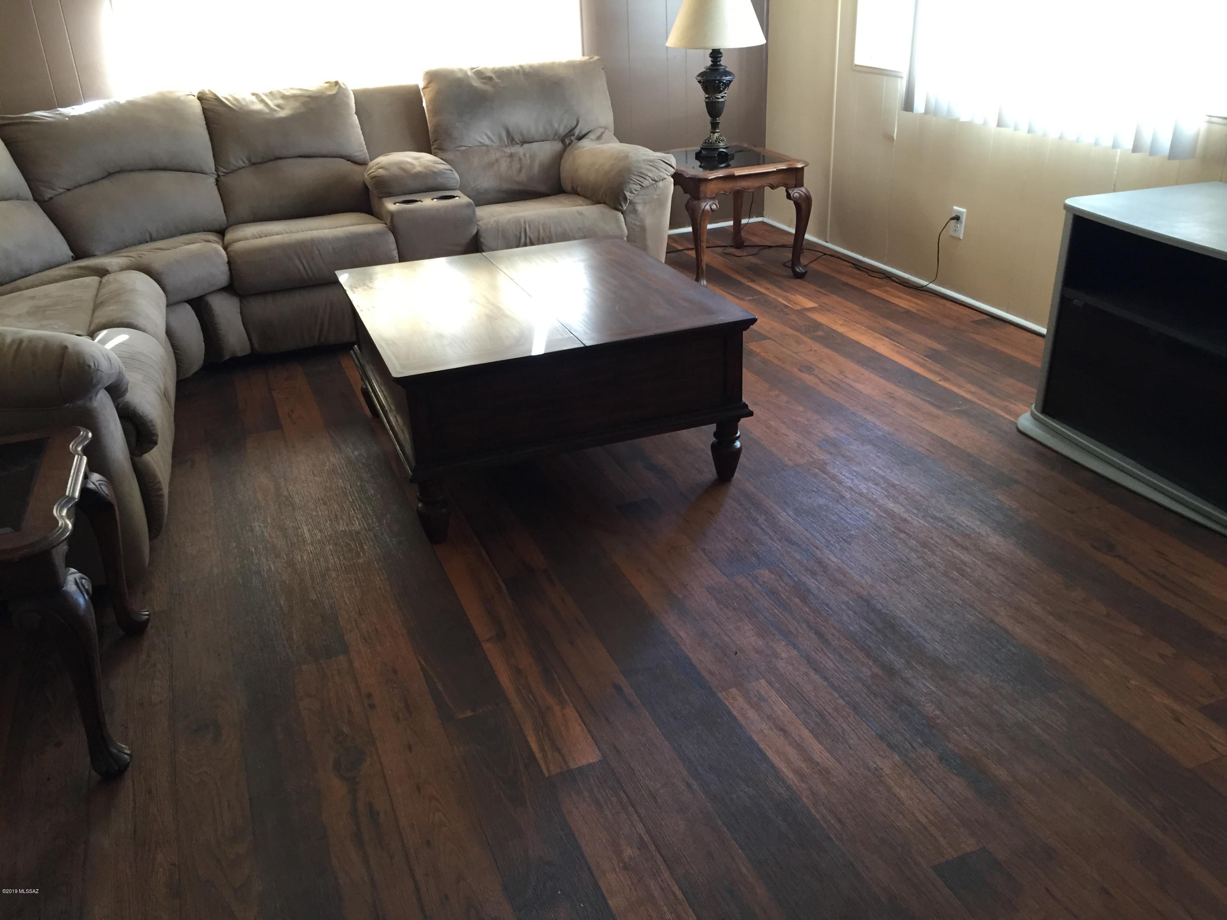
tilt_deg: -25.3
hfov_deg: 61.7
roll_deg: +2.3
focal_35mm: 29
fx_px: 1028
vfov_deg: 48.2
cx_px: 614
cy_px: 460
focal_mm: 4.15
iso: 50
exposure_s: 1/30
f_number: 2.2
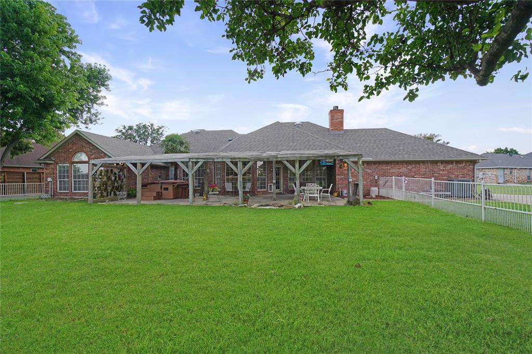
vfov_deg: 73.7
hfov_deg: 96.8
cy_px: 177
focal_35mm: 16
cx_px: 266
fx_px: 236
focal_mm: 16
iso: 100
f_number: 5
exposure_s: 1/250
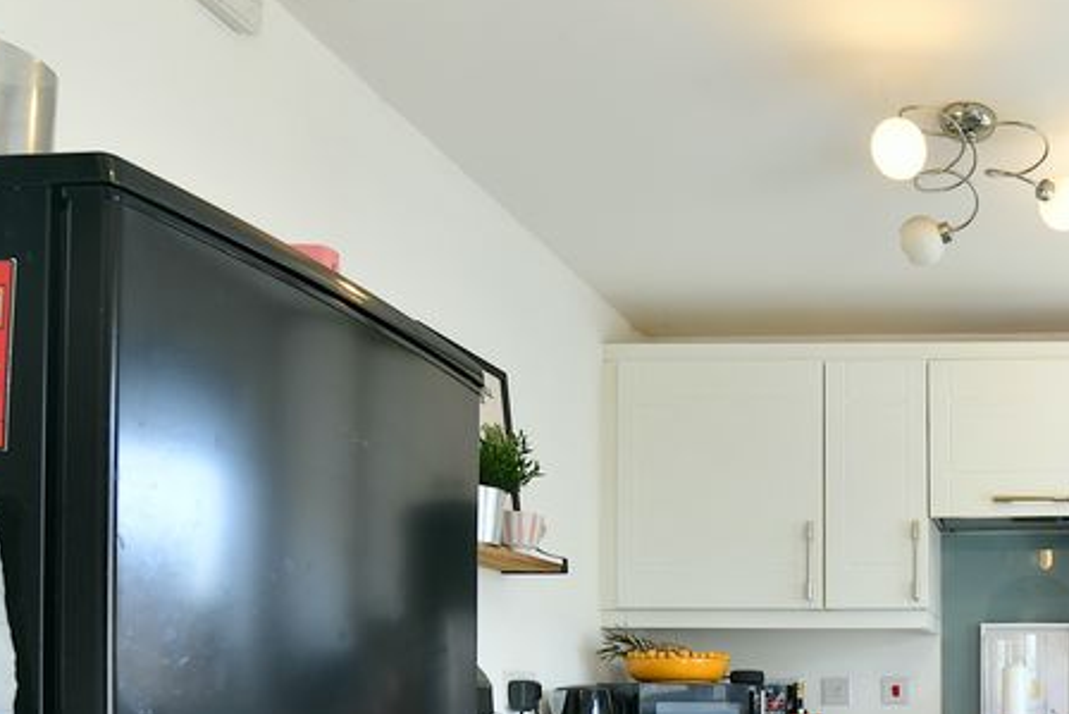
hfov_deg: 49.5
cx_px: 1036
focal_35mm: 32
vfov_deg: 36.7
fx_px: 950
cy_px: 722
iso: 160
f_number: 9
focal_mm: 14
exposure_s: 1/20
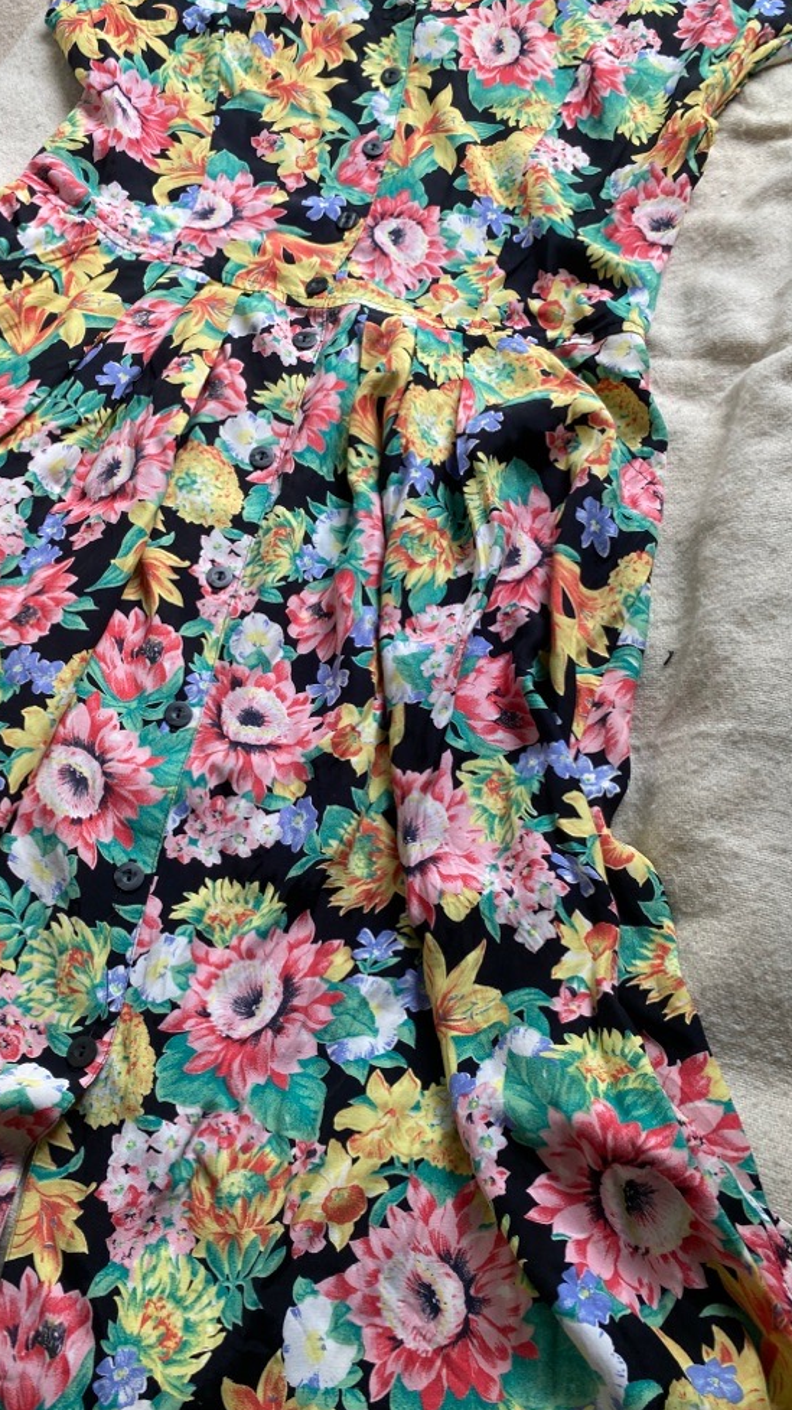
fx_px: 1084
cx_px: 294
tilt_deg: -63.7
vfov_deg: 66.1
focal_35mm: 29
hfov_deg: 39.9
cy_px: 696
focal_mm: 4.25
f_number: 1.8
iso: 40
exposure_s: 1/122
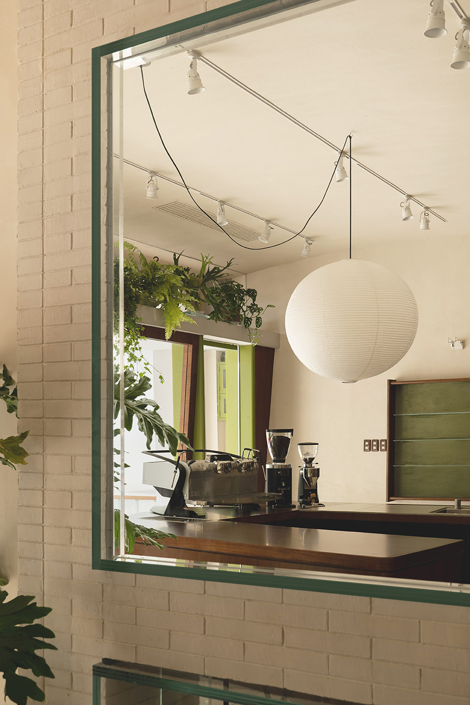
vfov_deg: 47.4
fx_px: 803
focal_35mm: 41
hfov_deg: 32.6
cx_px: 235
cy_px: 352
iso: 200
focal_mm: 41
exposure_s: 1.3
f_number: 6.3
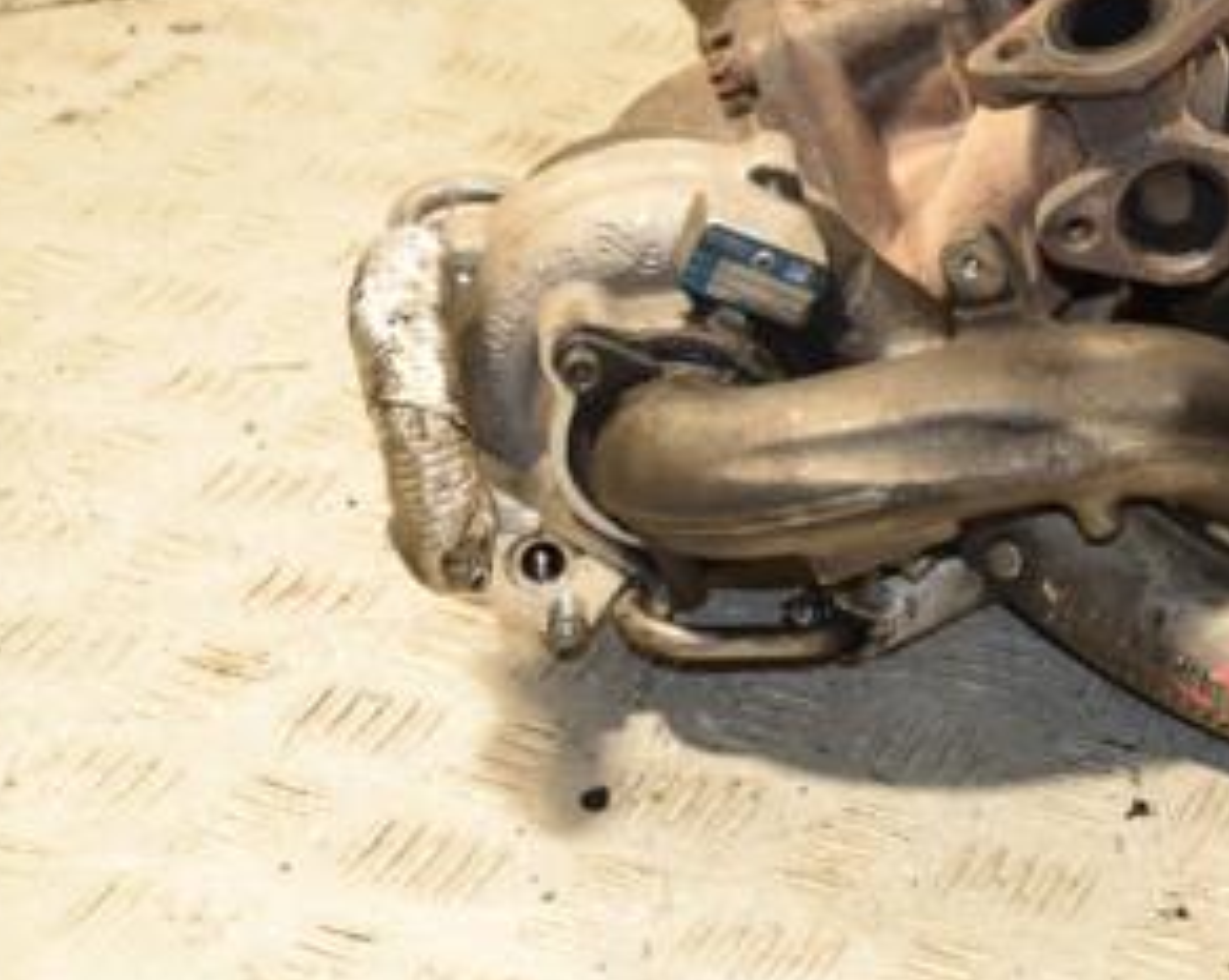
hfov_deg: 17.1
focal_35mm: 110
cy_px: 282
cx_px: 1195
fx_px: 3997
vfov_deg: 14.0
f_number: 5
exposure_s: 1/125
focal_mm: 38
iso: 800
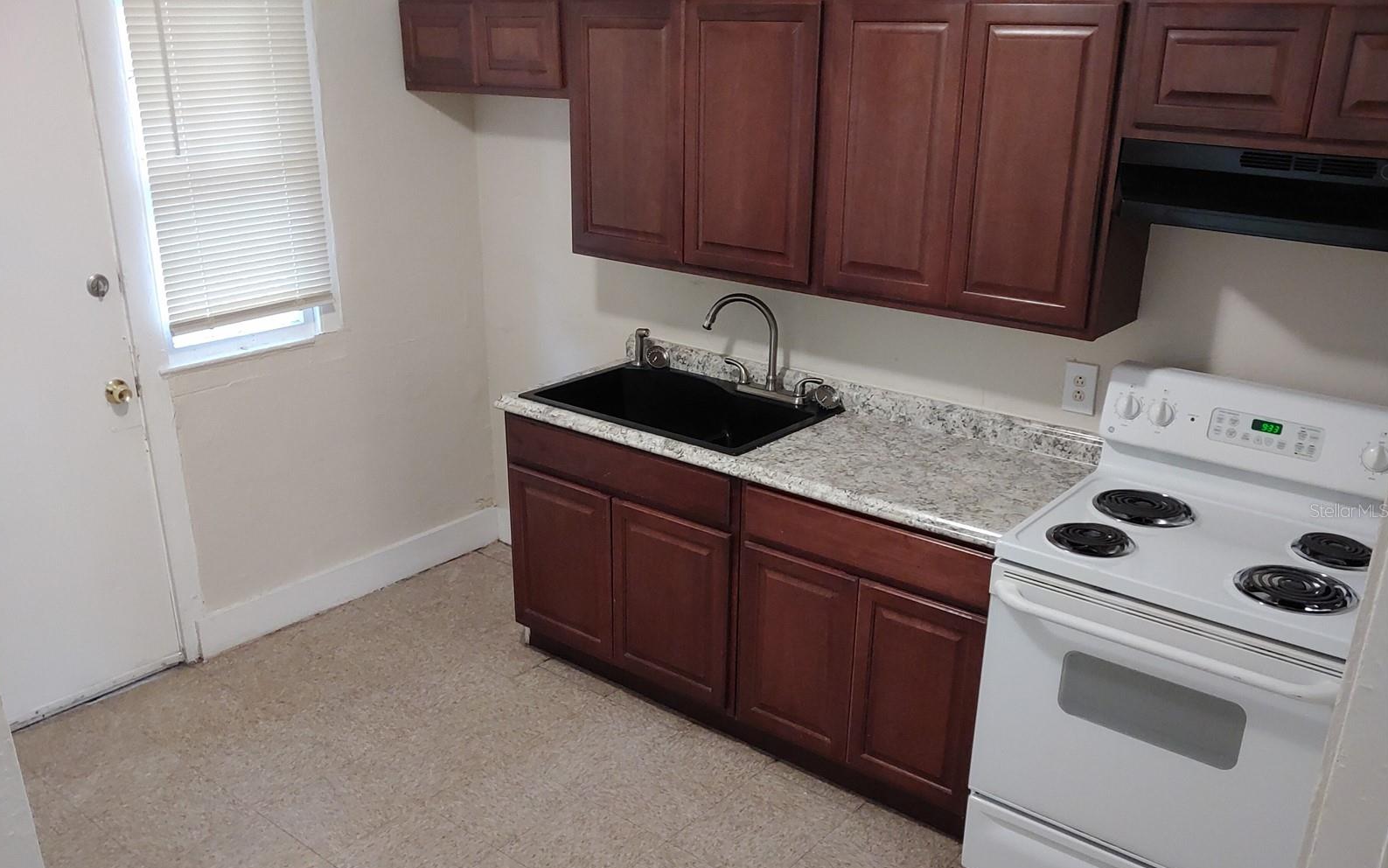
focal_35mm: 31
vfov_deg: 40.5
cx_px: 693
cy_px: 510
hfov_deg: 61.2
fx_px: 1173
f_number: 1.9
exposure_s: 1/30
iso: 250
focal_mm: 3.7
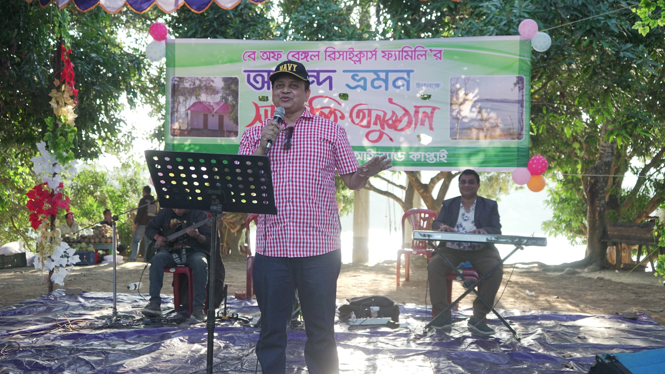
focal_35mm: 38
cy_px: 186
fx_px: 670
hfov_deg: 52.8
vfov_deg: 31.2
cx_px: 332
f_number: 4
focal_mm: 36
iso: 2000
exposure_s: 1/750
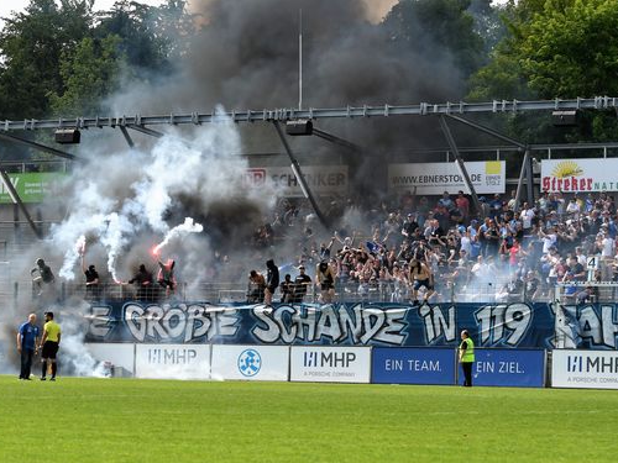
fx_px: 2053
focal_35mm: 115
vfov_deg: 12.9
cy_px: 233
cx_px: 297
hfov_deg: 17.1
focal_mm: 70
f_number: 4.5
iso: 160
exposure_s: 1/1000
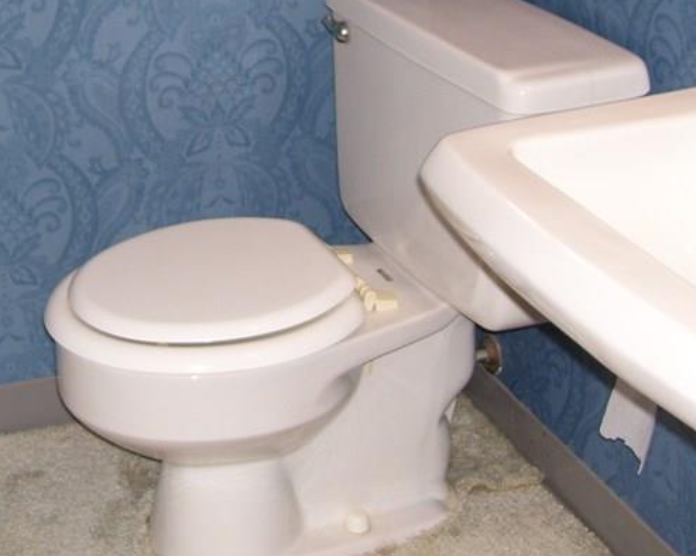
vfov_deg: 20.1
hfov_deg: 24.9
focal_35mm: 75
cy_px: 85
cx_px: 123
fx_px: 1544
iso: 80
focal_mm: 6
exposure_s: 1/60
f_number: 2.7
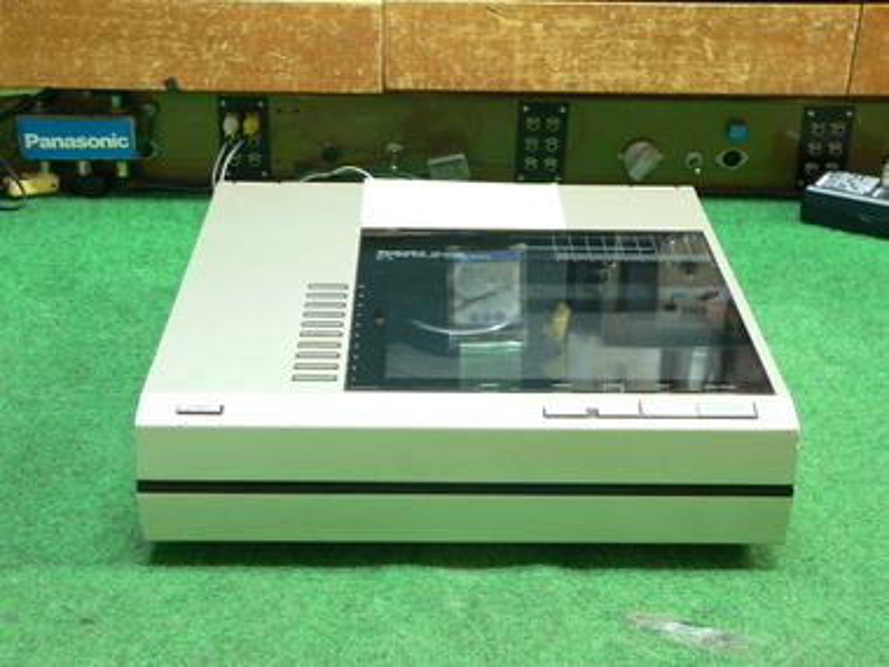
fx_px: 1412
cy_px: 334
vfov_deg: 26.6
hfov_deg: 34.9
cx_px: 444
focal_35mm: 55
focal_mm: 9.2
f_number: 2.8
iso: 200
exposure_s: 1/6
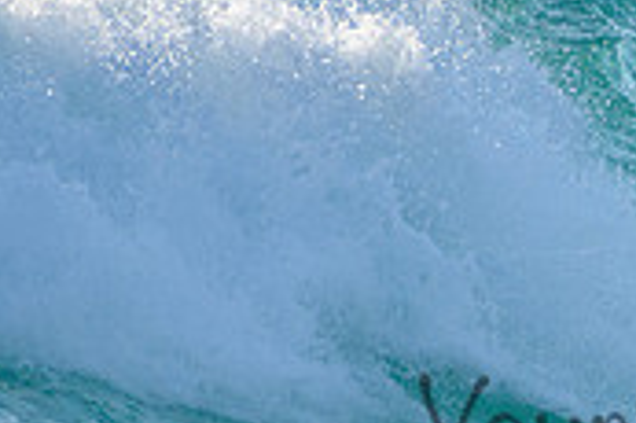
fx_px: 36199
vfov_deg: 0.7
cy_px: 399
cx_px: 798
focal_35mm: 2051
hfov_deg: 1.0
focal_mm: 400
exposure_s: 1/2000
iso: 450
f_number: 5.6
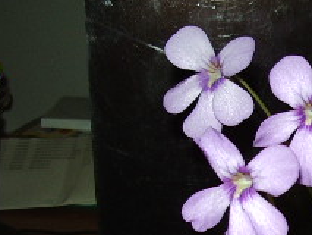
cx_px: 415
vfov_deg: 13.9
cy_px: 234
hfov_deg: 17.5
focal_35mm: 105
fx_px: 947
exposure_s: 1/40
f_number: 2.6
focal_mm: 5.8
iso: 100
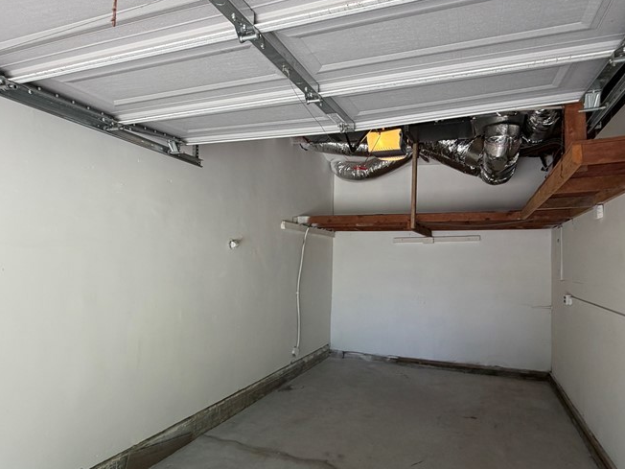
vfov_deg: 61.1
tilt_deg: +1.4
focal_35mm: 22
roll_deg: -0.5
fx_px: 397
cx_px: 342
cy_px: 246
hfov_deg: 76.2
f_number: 2.2
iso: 64
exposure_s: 1/121
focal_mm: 2.22
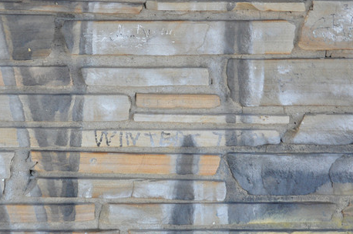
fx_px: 1302
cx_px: 133
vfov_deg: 10.3
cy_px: 140
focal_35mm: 133
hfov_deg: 15.4
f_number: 3.2
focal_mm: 70
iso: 800
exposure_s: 1/200
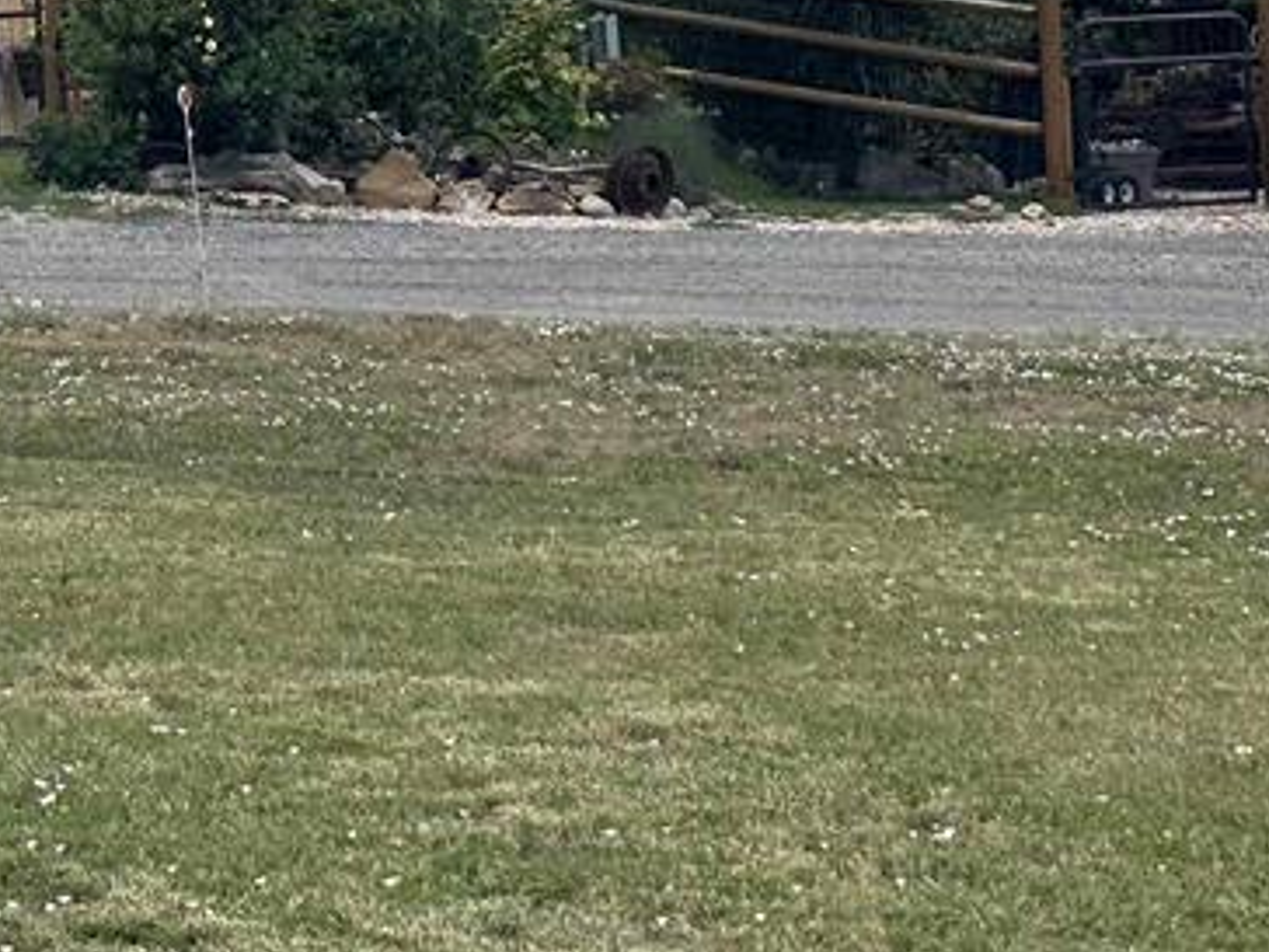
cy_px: 122
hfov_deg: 14.3
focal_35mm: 135
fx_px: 4949
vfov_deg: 10.9
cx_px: -98
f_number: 1.78
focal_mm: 6.86
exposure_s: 1/3876
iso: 64
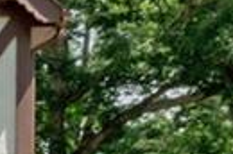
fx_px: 1911
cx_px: -672
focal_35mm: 296
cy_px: 157
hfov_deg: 6.0
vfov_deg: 4.6
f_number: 25
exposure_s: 1/100
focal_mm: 25
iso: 250
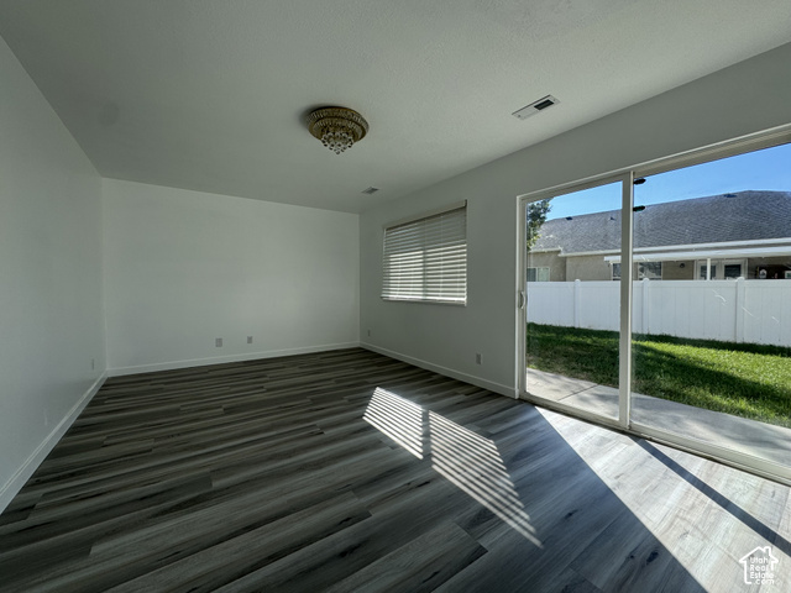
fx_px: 320
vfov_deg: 85.7
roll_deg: +0.3
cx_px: 396
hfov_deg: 102.1
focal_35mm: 14
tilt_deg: -1.8
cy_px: 296
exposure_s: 1/541
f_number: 2.2
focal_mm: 2.22
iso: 40
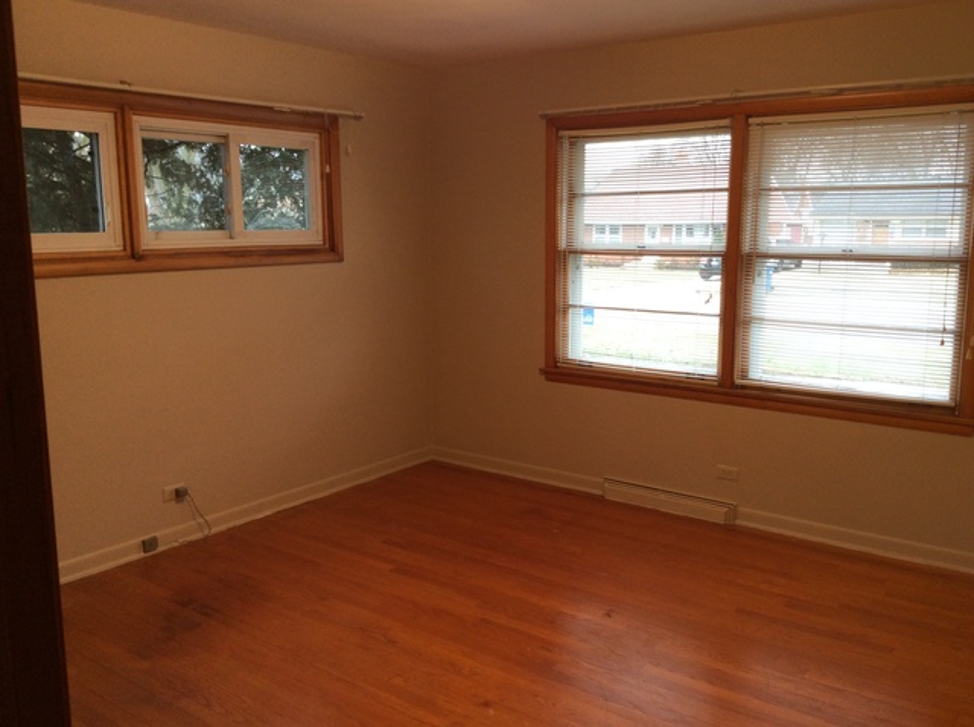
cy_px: 364
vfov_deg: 44.1
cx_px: 487
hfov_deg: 56.9
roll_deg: +1.0
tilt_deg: -9.8
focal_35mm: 32
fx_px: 899
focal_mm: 3.3
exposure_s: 1/24
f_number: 2.4
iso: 64
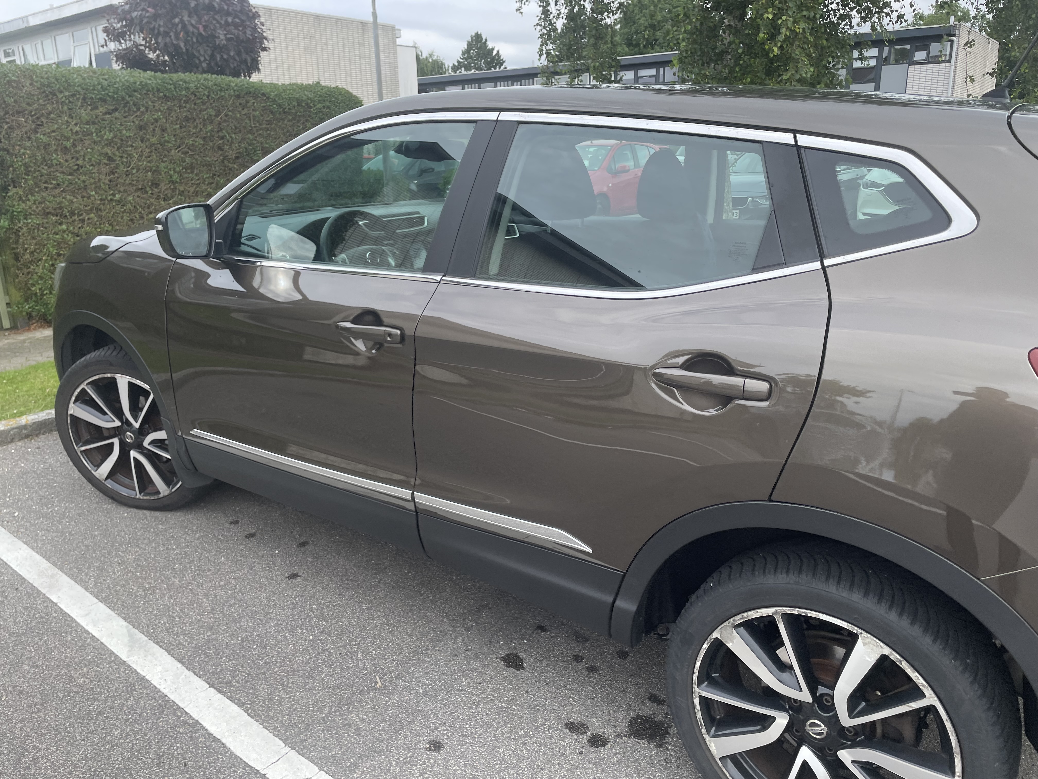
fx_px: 780
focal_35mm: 26
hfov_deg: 67.3
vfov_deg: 53.1
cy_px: 390
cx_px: 519
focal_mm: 4.2
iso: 32
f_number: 1.6
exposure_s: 1/587
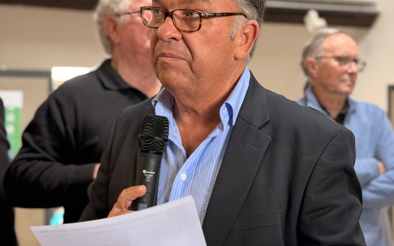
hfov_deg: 30.2
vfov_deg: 19.1
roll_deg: -1.9
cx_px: 197
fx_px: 730
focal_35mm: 68
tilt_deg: +2.7
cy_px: 103
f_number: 1.78
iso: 160
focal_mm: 6.76
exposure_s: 1/50
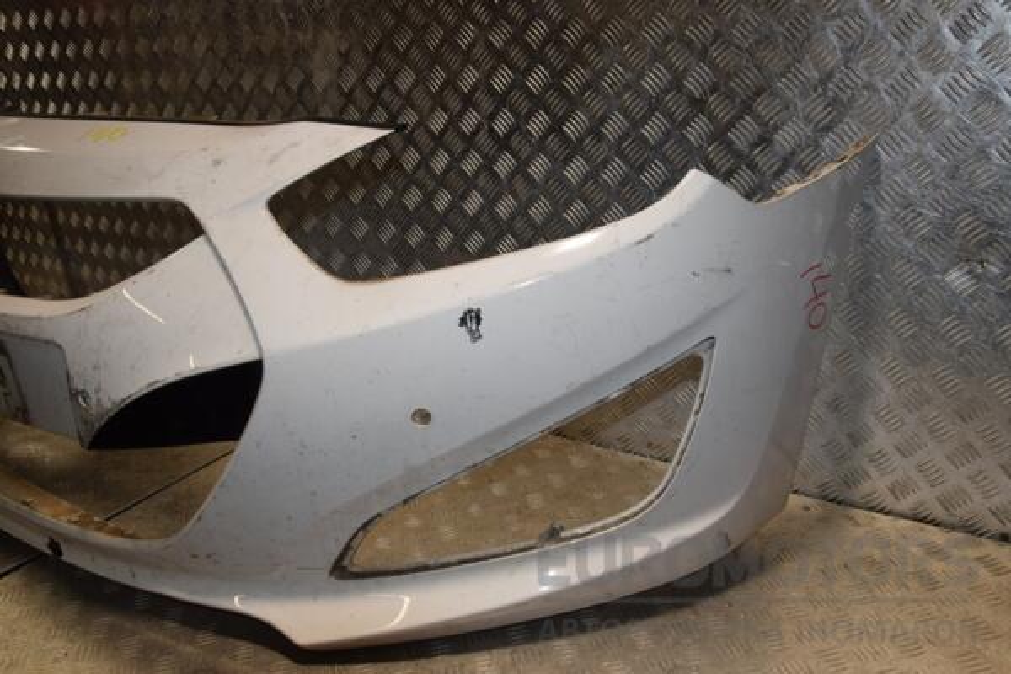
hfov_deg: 59.5
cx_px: 506
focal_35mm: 32
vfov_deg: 41.7
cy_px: 337
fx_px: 885
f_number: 10
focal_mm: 21
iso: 800
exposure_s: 1/200
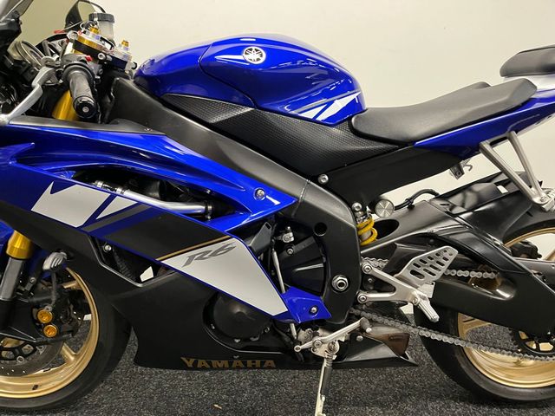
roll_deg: +0.9
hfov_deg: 67.3
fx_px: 417
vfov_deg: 53.1
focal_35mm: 26
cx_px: 278
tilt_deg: -9.6
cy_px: 208
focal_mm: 5.1
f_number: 1.6
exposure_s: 1/50
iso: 500
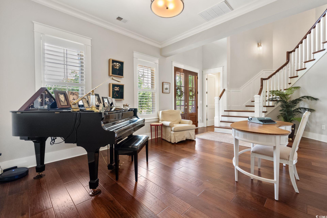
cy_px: 109
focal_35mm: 16
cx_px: 164
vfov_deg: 75.5
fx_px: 141
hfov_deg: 98.5
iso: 640
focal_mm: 15.5
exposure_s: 1/15
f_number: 9
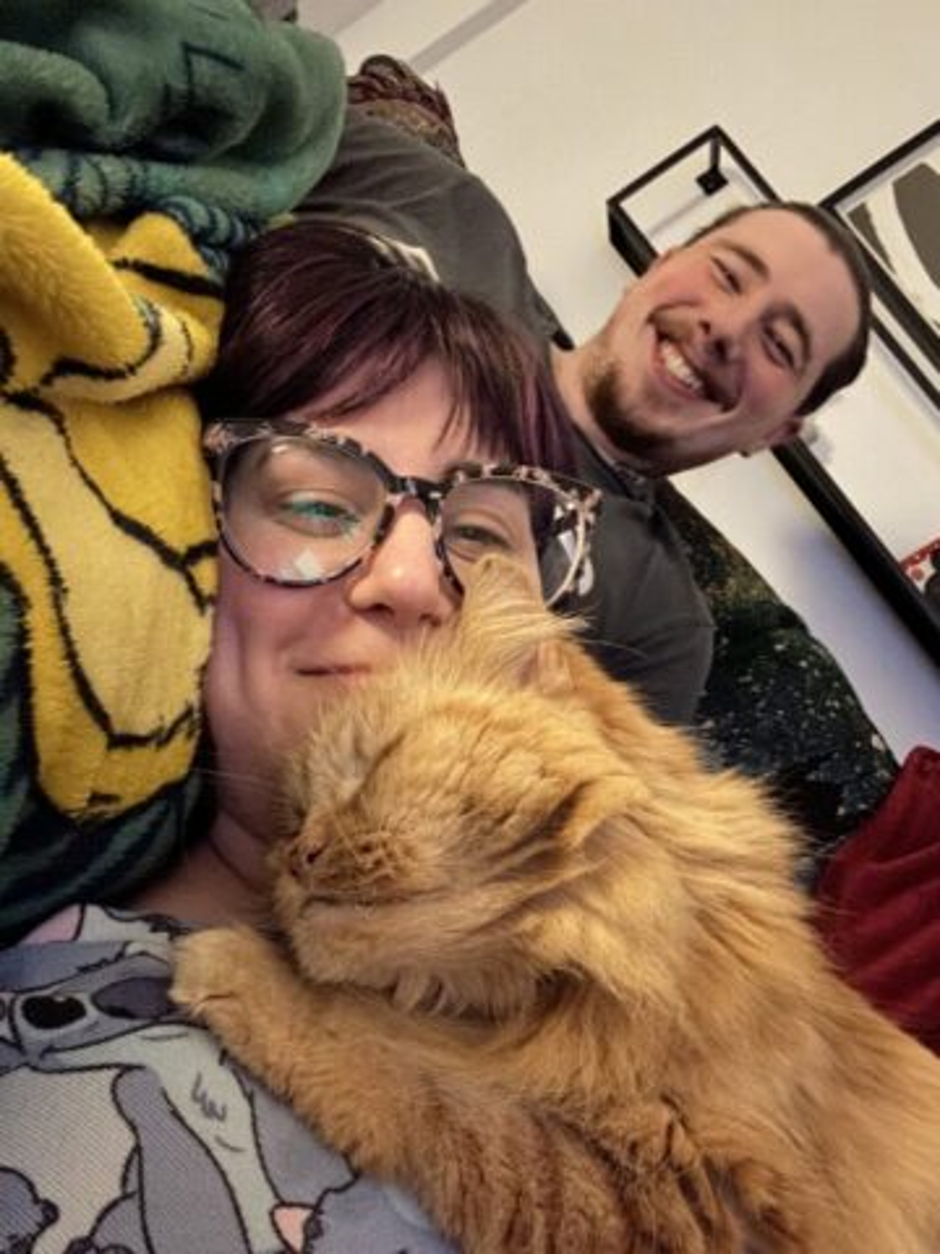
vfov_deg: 60.0
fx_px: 1086
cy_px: 627
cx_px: 470
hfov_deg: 46.8
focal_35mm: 30
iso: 1000
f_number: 1.9
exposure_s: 1/14
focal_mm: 2.69
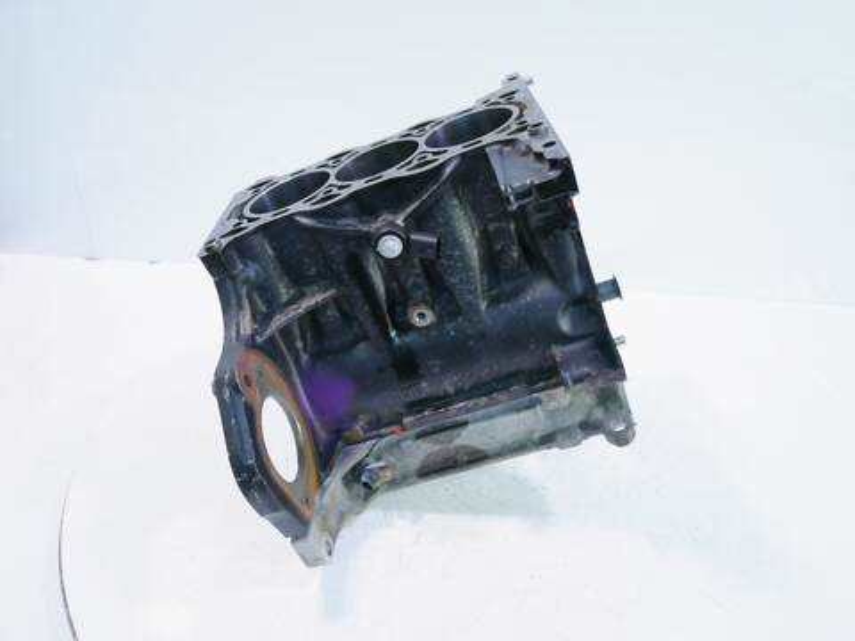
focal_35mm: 28
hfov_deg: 63.4
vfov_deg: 49.7
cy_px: 320
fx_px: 692
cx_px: 428
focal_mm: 14
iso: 320
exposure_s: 1/60
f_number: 3.6
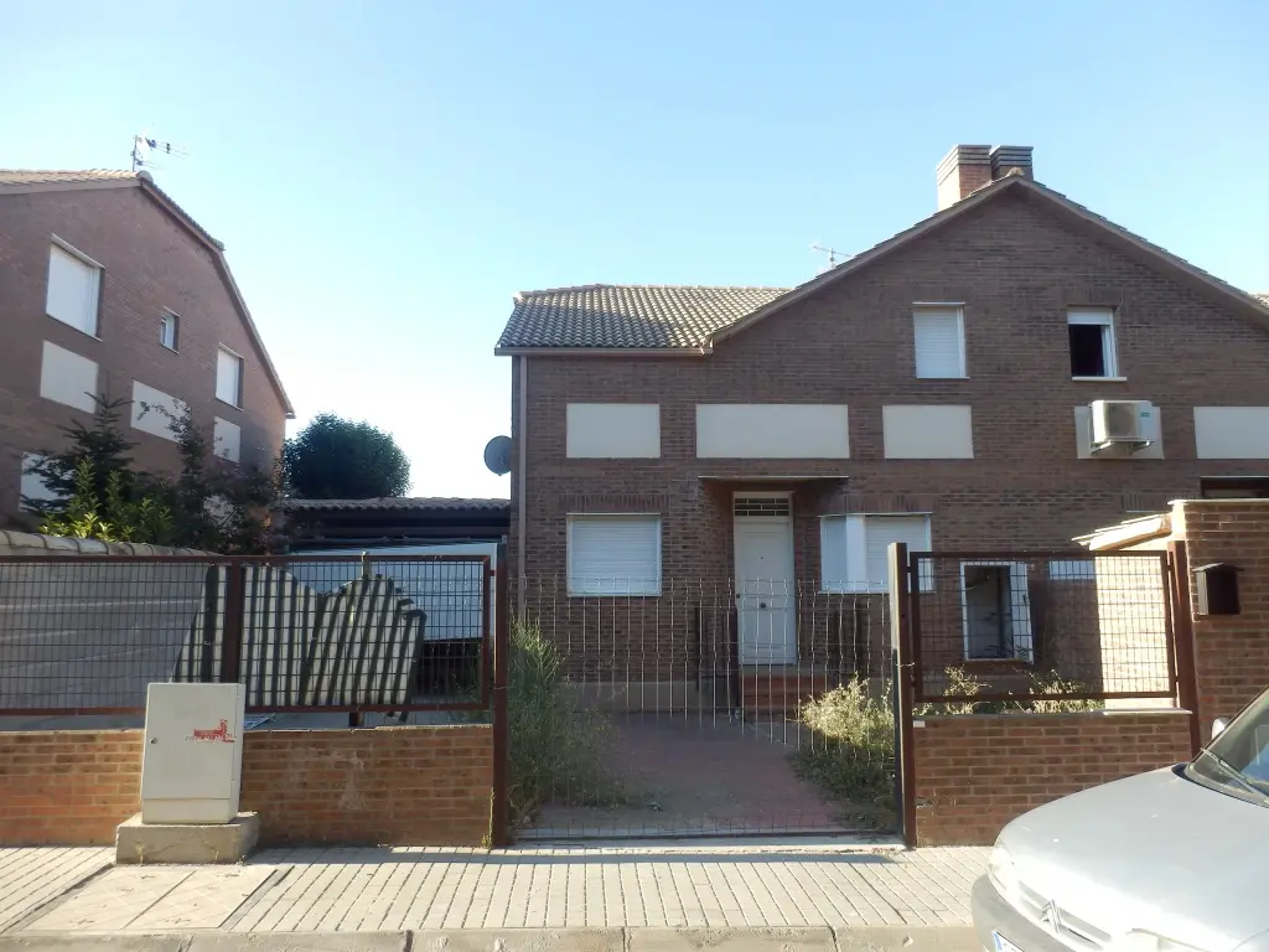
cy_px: 476
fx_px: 880
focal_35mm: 24
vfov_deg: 56.8
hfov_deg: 71.6
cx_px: 634
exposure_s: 1/200
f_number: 3
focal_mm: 4.2
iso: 80
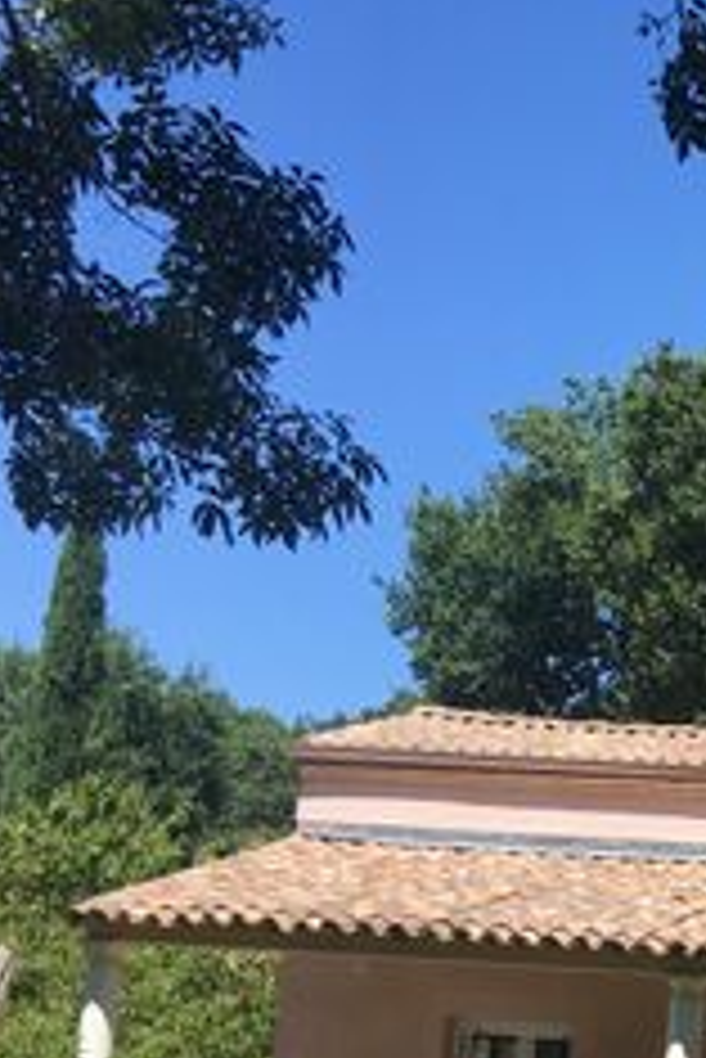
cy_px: 990
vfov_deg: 25.3
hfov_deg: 15.5
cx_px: 1228
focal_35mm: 77
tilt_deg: +3.8
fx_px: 2262
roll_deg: -4.1
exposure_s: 1/1166
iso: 25
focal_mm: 4.15
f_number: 2.2
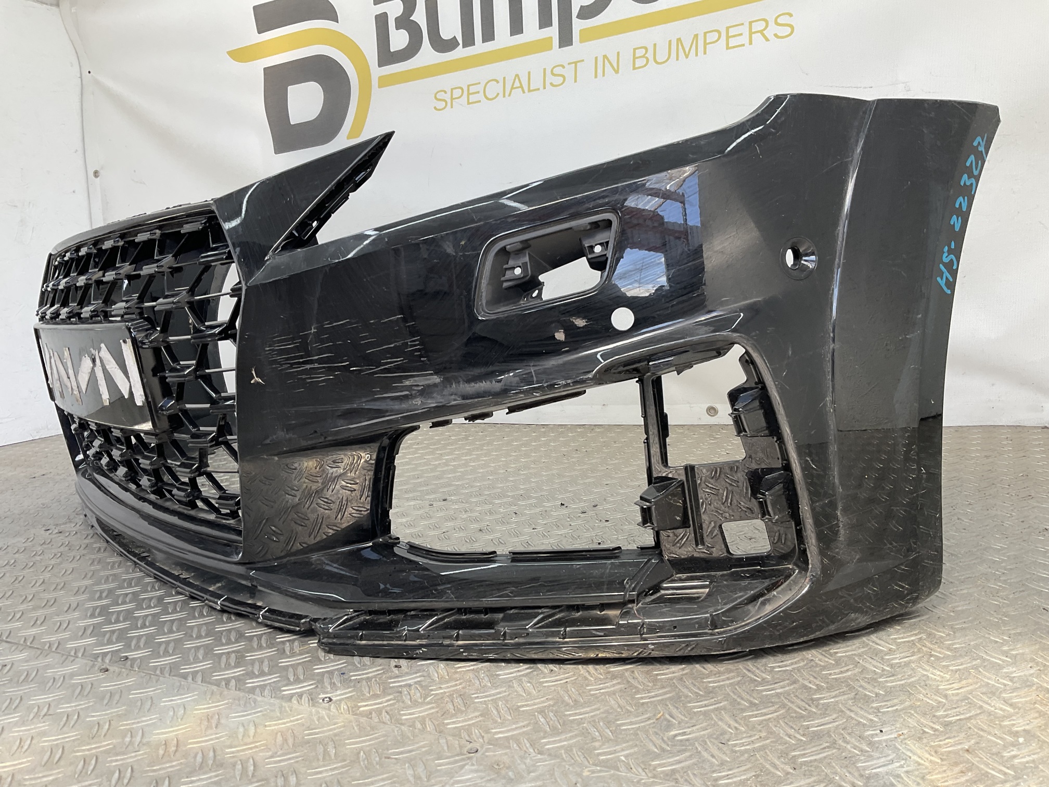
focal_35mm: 29
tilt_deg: -8.9
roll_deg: +4.6
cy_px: 394
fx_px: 879
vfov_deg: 48.2
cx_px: 524
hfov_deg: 61.7
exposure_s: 1/103
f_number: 1.8
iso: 16
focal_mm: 3
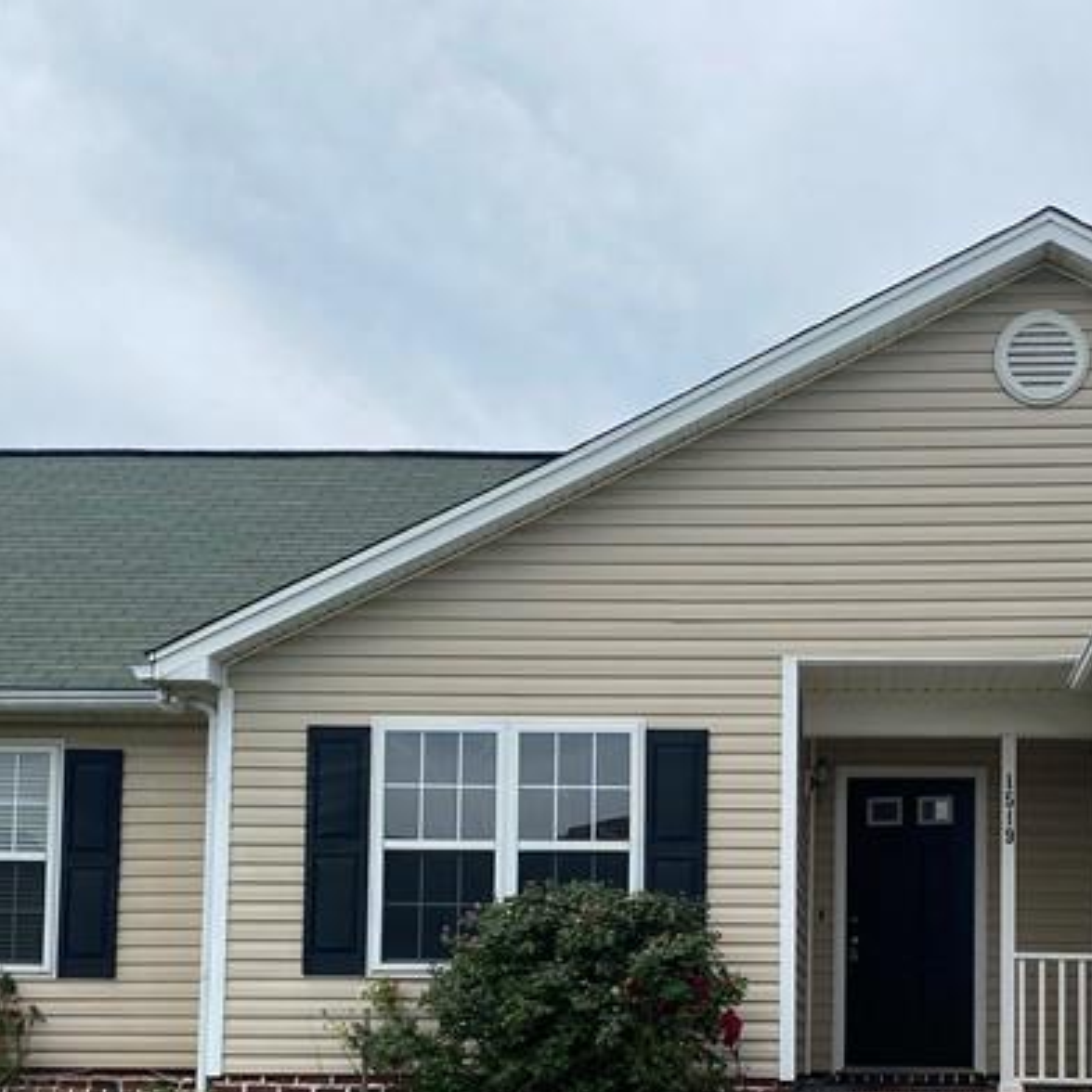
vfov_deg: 27.8
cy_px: 933
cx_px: 791
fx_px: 2141
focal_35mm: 60
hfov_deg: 28.3
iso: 32
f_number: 1.8
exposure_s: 1/3610
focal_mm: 4.25
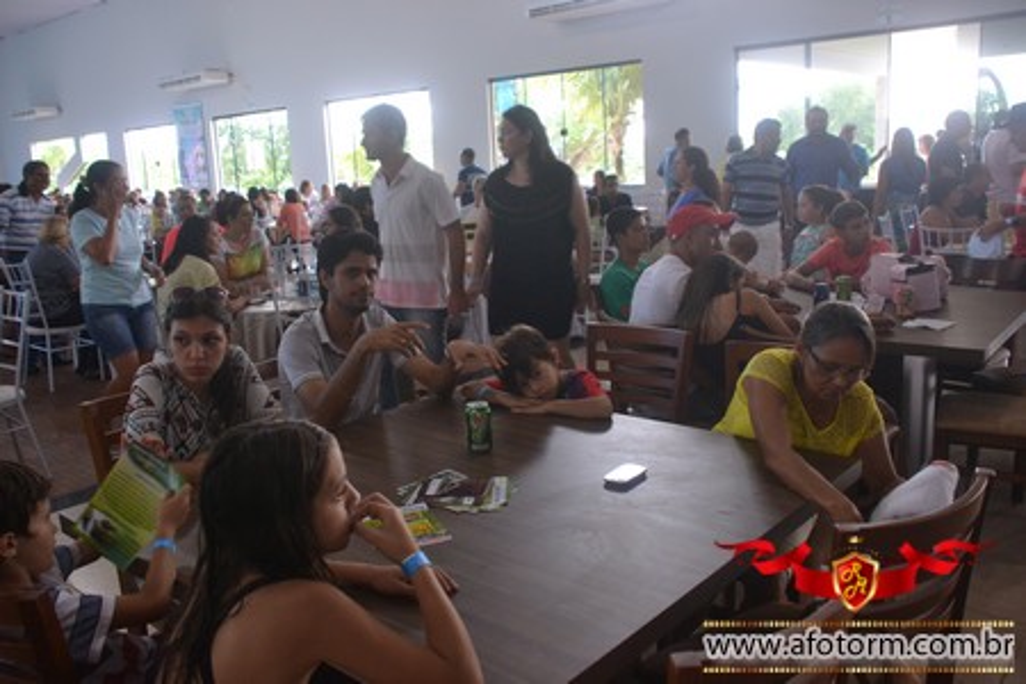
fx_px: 855
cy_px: 342
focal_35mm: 30
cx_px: 513
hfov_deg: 61.9
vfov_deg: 43.6
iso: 1250
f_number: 3.5
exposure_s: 1/60
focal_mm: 20
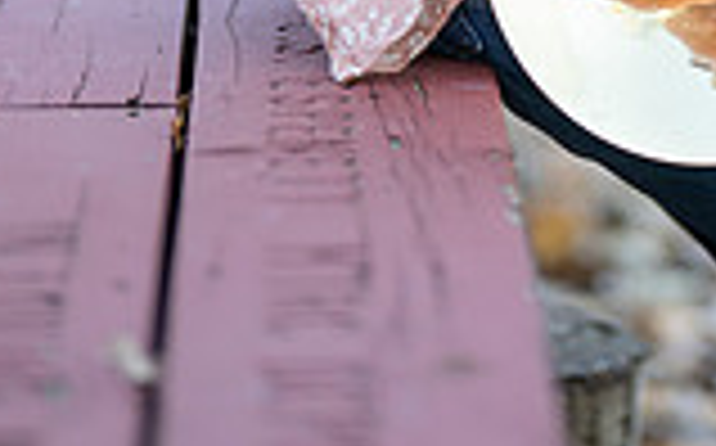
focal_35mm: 245
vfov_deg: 5.2
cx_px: 612
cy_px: -554
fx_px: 4776
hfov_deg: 8.6
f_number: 1.2
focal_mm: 85
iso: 160
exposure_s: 1/500
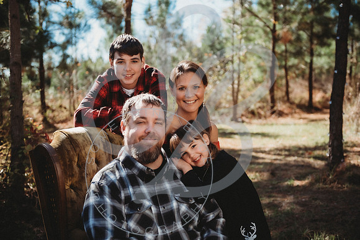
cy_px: 120
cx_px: 180
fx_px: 480
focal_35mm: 48
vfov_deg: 28.1
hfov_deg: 41.1
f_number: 2.8
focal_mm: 48
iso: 100
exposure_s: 1/500
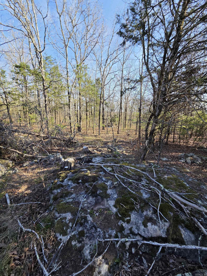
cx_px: 104
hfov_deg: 89.9
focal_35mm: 13
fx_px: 104
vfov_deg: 106.2
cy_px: 138
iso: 100
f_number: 2.2
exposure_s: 1/900
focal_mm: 2.2
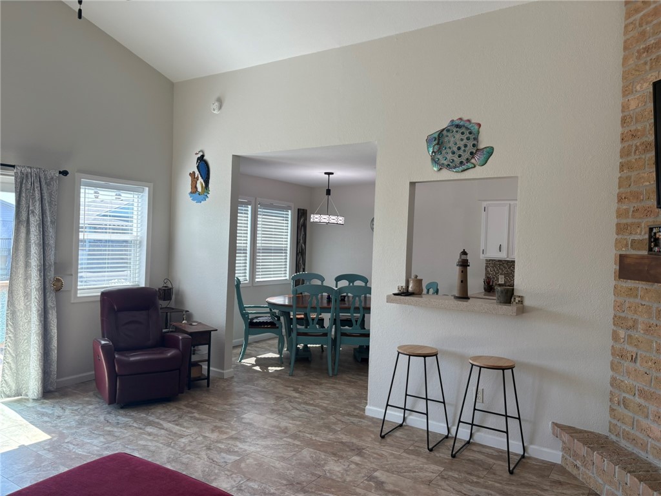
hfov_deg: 67.3
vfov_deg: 53.1
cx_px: 330
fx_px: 496
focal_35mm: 26
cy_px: 248
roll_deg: -0.9
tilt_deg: -1.8
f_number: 1.6
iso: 64
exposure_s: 1/240
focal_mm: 5.96
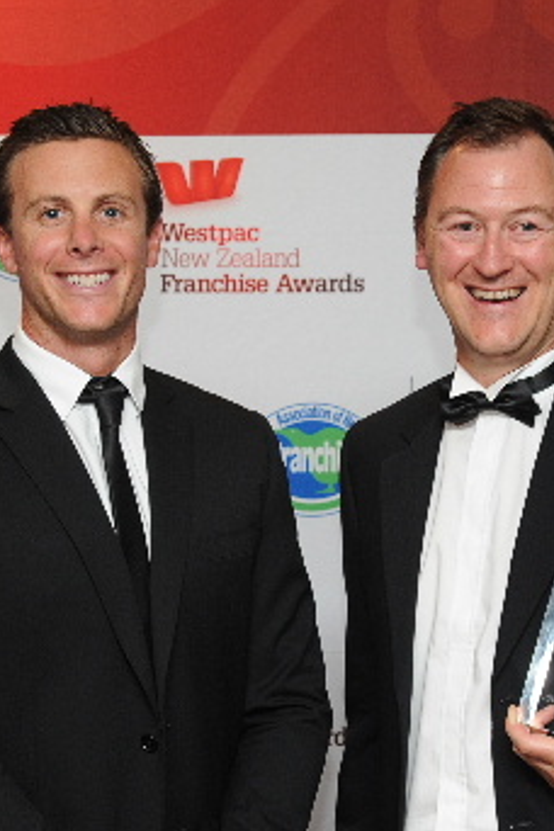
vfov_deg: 14.0
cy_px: 514
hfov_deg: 9.4
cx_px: 326
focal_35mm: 146
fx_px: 3370
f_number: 5
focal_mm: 78
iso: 2000
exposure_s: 1/80
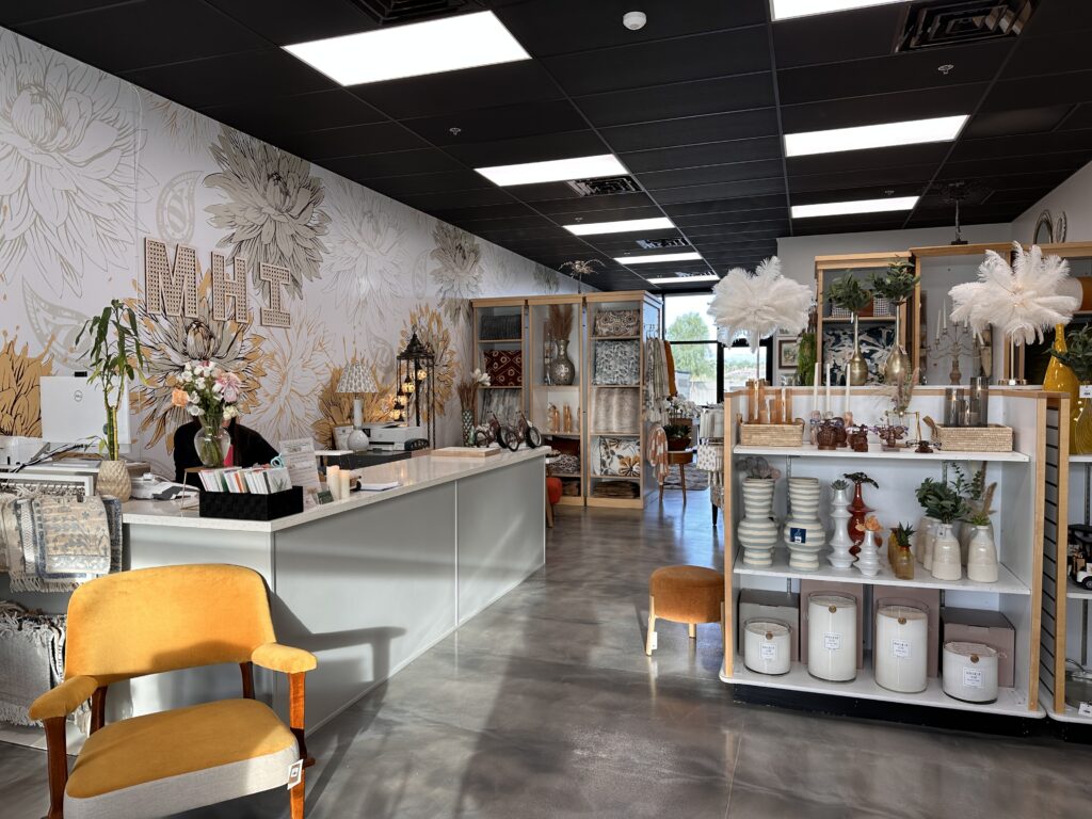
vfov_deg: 56.8
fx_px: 757
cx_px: 546
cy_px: 410
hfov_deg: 71.6
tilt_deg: -2.9
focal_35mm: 24
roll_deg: +0.1
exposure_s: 1/120
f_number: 1.78
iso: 64
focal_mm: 6.86
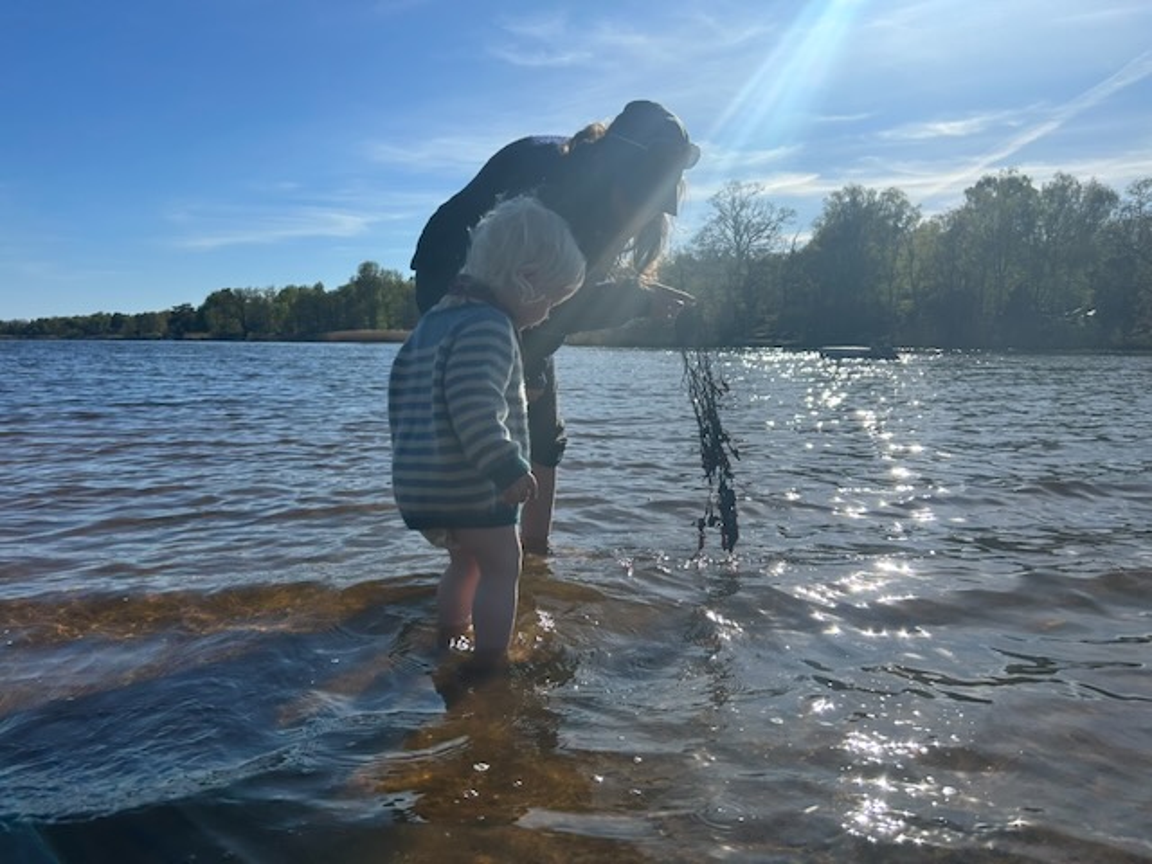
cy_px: 432
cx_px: 576
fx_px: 865
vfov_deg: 53.1
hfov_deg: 67.3
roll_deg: -0.1
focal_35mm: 26
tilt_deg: -7.6
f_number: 1.5
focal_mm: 5.7
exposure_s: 1/7463
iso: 50
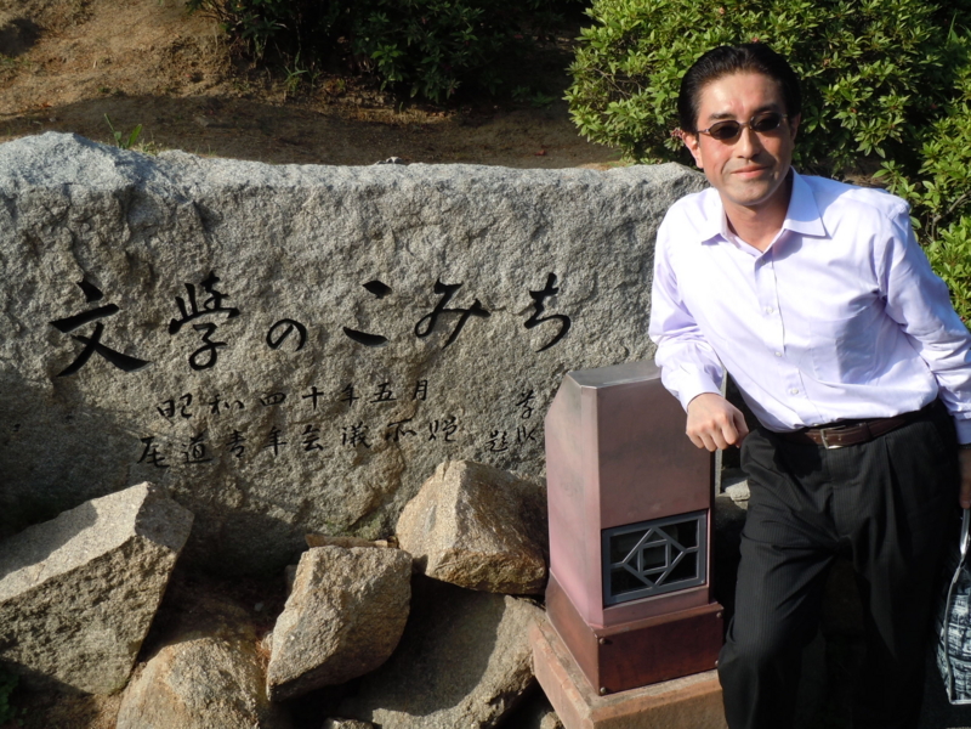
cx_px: 486
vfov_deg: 36.8
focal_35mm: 39
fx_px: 1094
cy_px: 364
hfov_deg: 47.9
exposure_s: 1/400
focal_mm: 6.9
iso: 100
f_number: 4.3
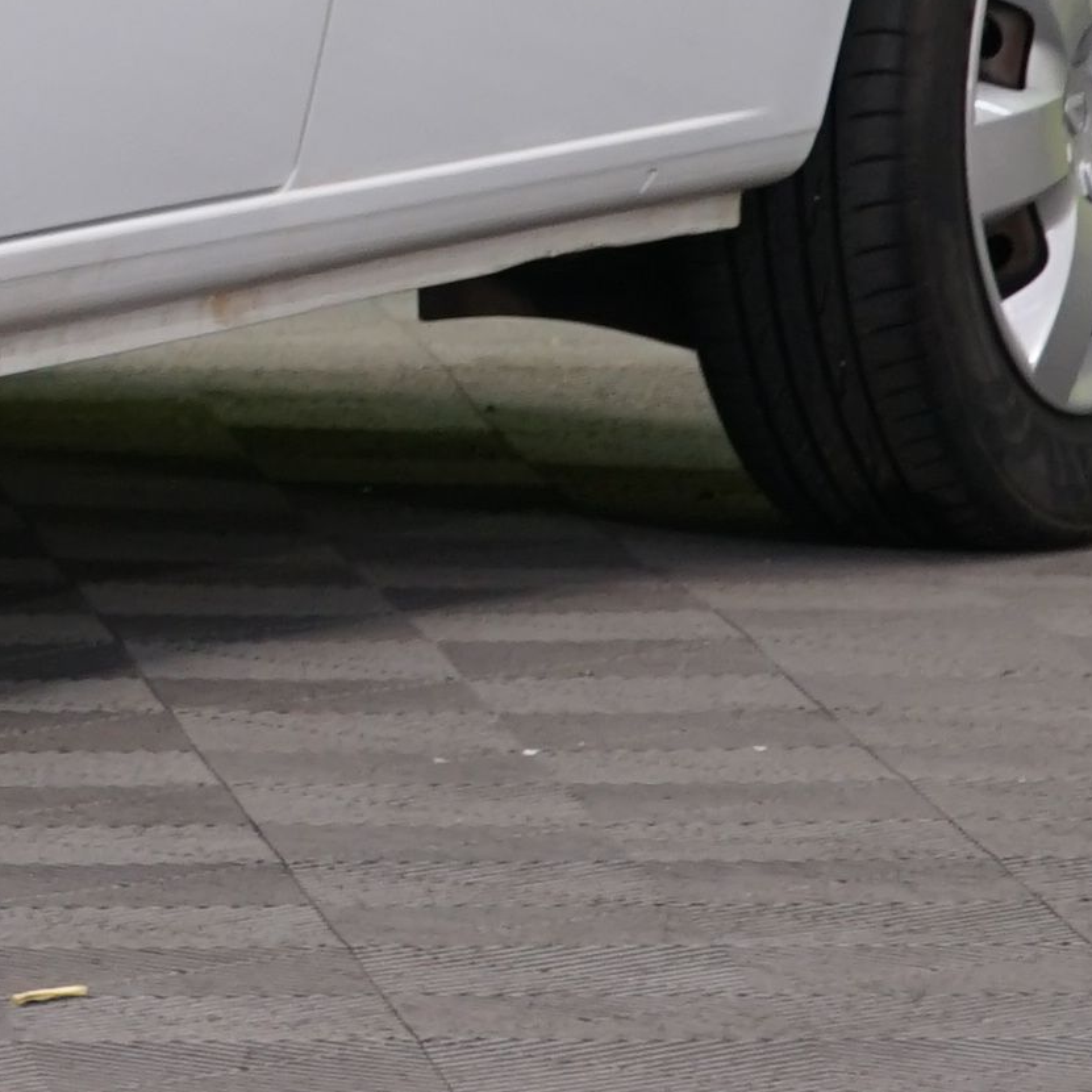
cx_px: -1405
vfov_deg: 4.0
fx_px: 15347
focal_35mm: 430
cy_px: -730
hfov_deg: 4.0
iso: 400
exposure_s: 1/25
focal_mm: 70
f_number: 5.6
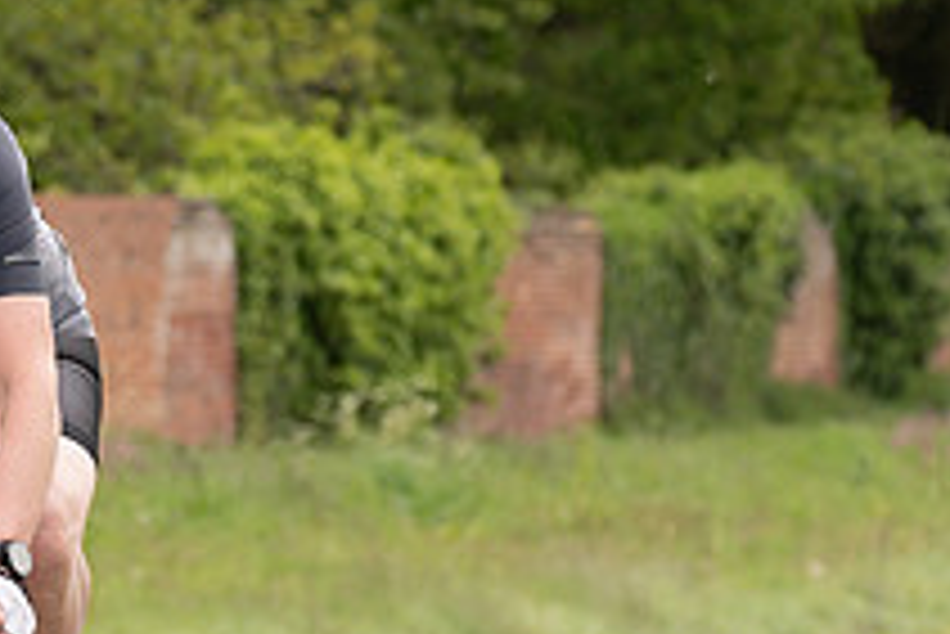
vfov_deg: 2.6
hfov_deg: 3.9
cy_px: 135
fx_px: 13890
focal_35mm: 526
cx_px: -155
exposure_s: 1/1000
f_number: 3.5
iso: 200
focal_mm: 88
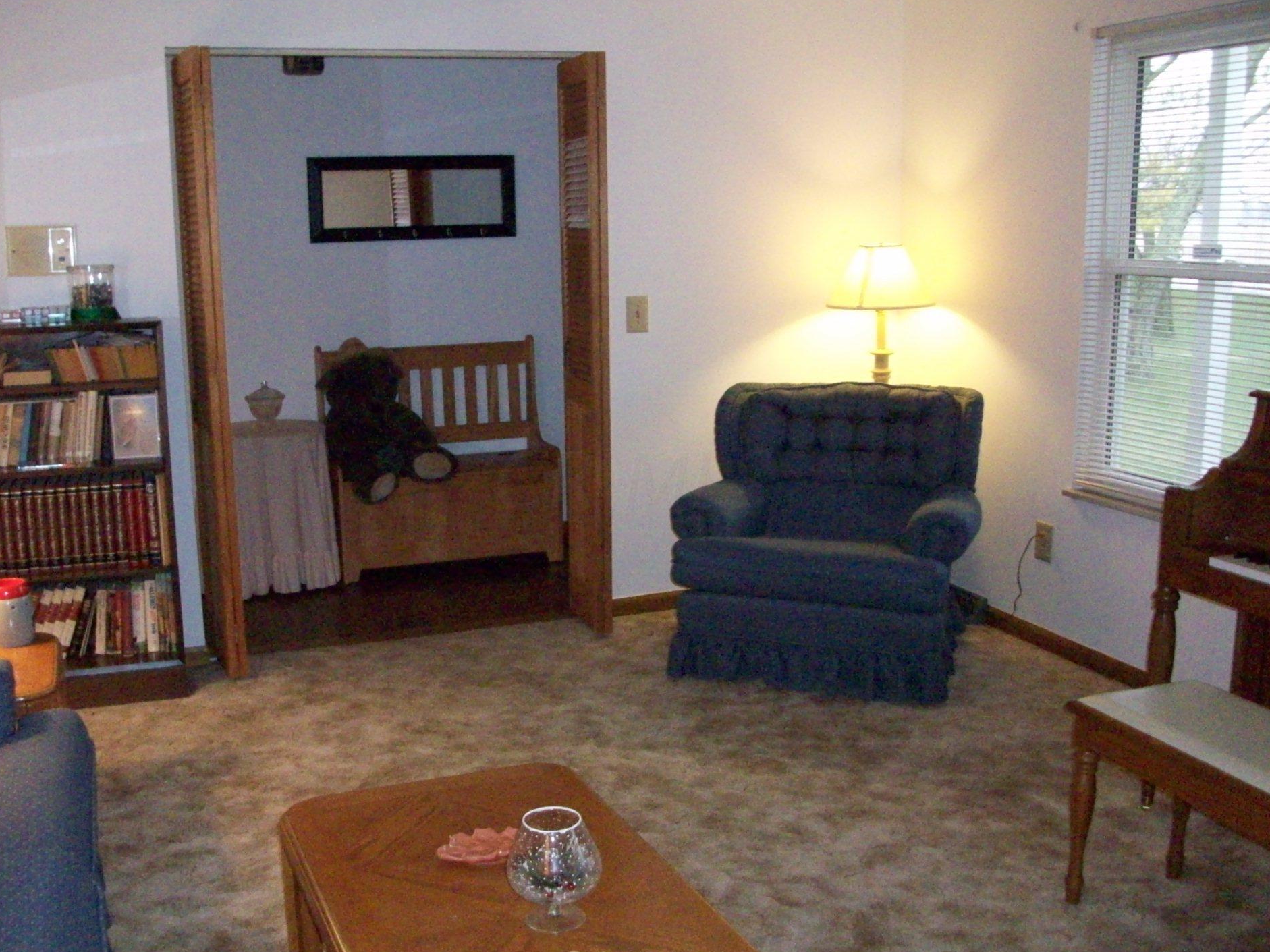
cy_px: 480
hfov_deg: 50.1
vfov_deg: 38.7
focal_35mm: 37
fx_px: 1357
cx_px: 634
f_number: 2.8
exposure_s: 1/128
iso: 800
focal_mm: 5.7
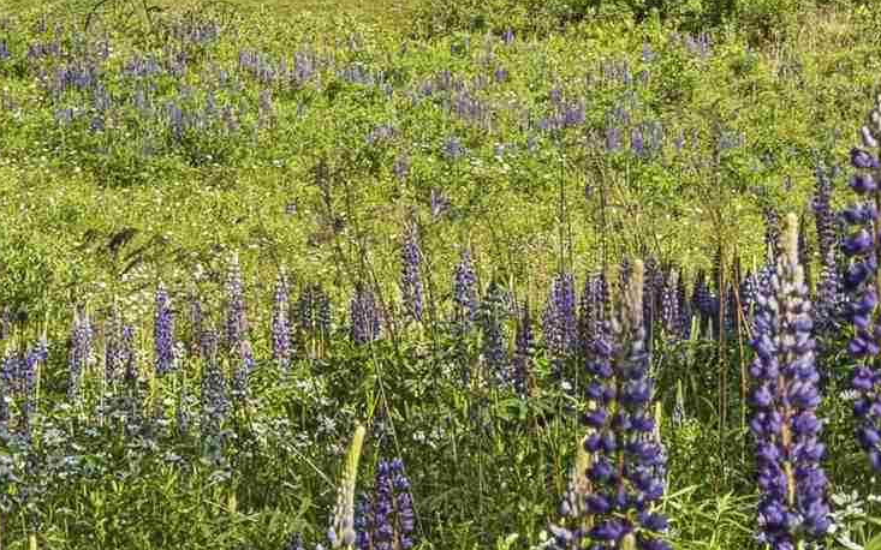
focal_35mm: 222
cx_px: 1297
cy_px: 128
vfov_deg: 5.9
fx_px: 5330
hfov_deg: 9.2
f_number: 7.1
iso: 100
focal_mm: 35
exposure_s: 1/160
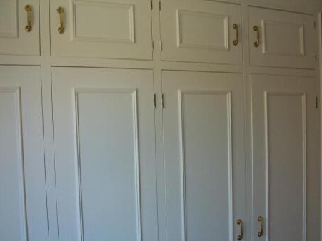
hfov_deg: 43.0
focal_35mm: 44
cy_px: 155
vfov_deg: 32.7
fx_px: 409
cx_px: 161
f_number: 2.8
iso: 103
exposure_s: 1/60
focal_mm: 5.7
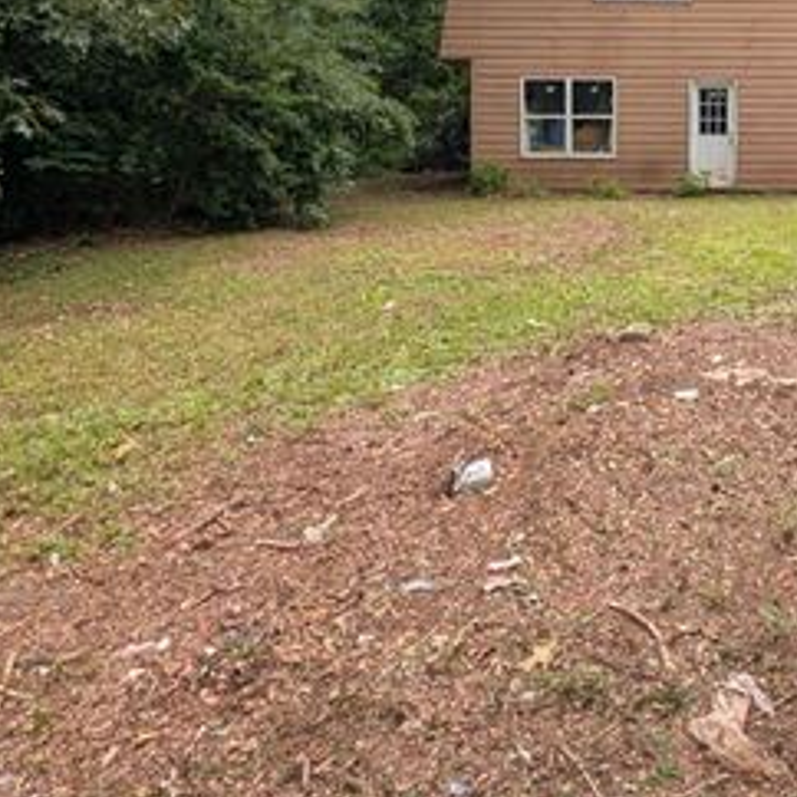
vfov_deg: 53.0
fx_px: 729
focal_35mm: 28
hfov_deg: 51.6
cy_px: 145
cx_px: 695
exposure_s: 1/3663
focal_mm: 2.02
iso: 52
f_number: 1.7
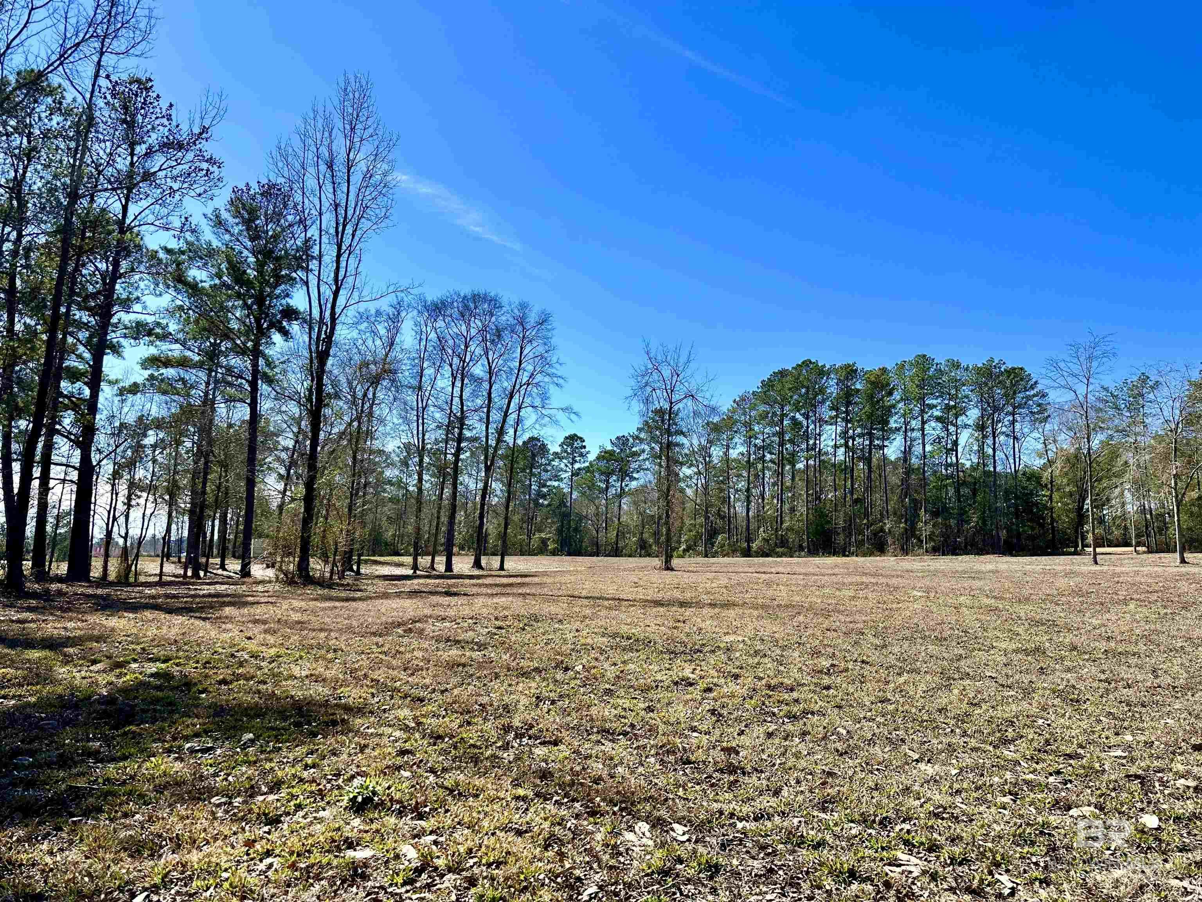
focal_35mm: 24
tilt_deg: +8.9
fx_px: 833
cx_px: 601
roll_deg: -1.6
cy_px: 451
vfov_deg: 56.8
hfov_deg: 71.6
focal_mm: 6.86
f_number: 1.78
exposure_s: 1/2469
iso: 80
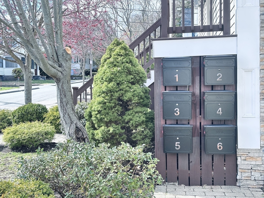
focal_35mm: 48
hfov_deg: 39.7
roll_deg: +0.4
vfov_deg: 30.3
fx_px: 366
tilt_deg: -0.7
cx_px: 132
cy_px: 99
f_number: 1.78
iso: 64
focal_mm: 6.86
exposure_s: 1/452
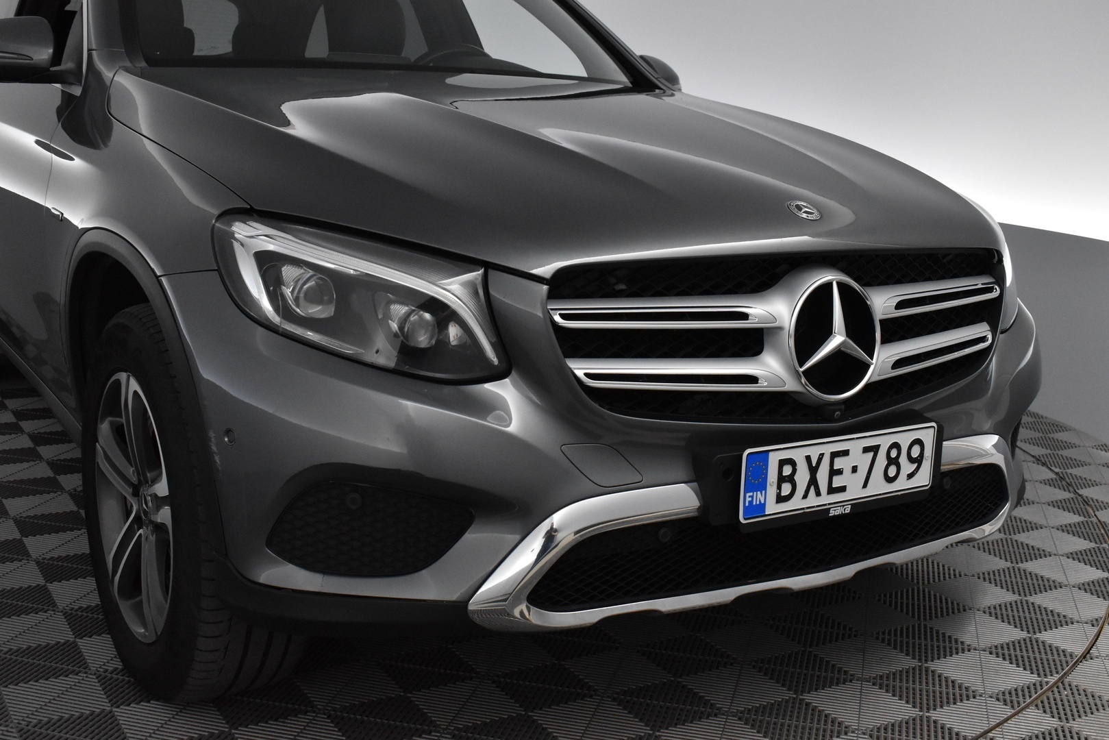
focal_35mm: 42
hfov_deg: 46.4
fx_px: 1294
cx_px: 554
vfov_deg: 31.9
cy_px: 370
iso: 3200
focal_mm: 28
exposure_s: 1/160
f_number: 6.3
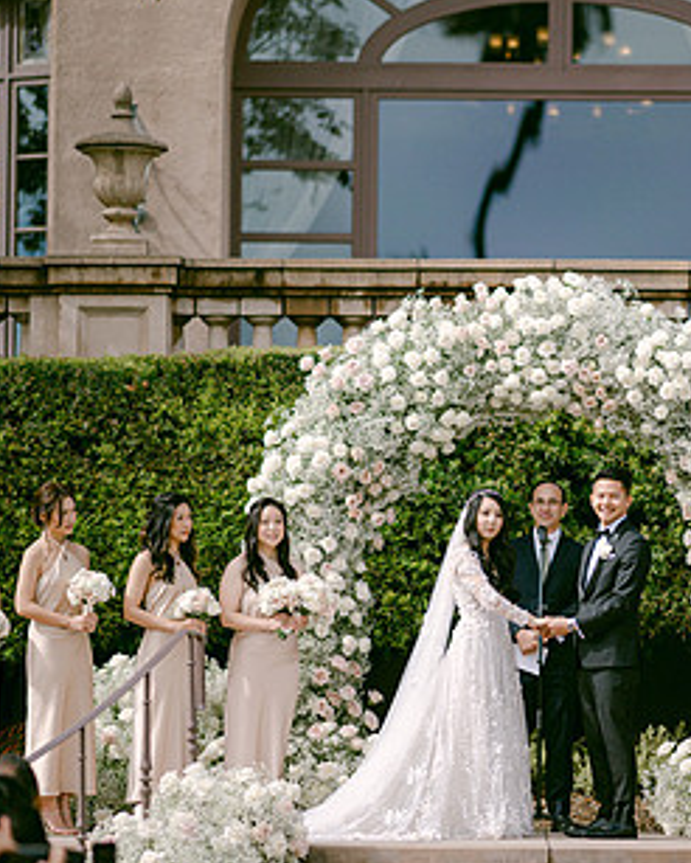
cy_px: 417
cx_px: 548
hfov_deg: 8.3
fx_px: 4750
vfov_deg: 10.4
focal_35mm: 186
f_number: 1.4
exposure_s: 1/16000
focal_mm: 105
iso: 200
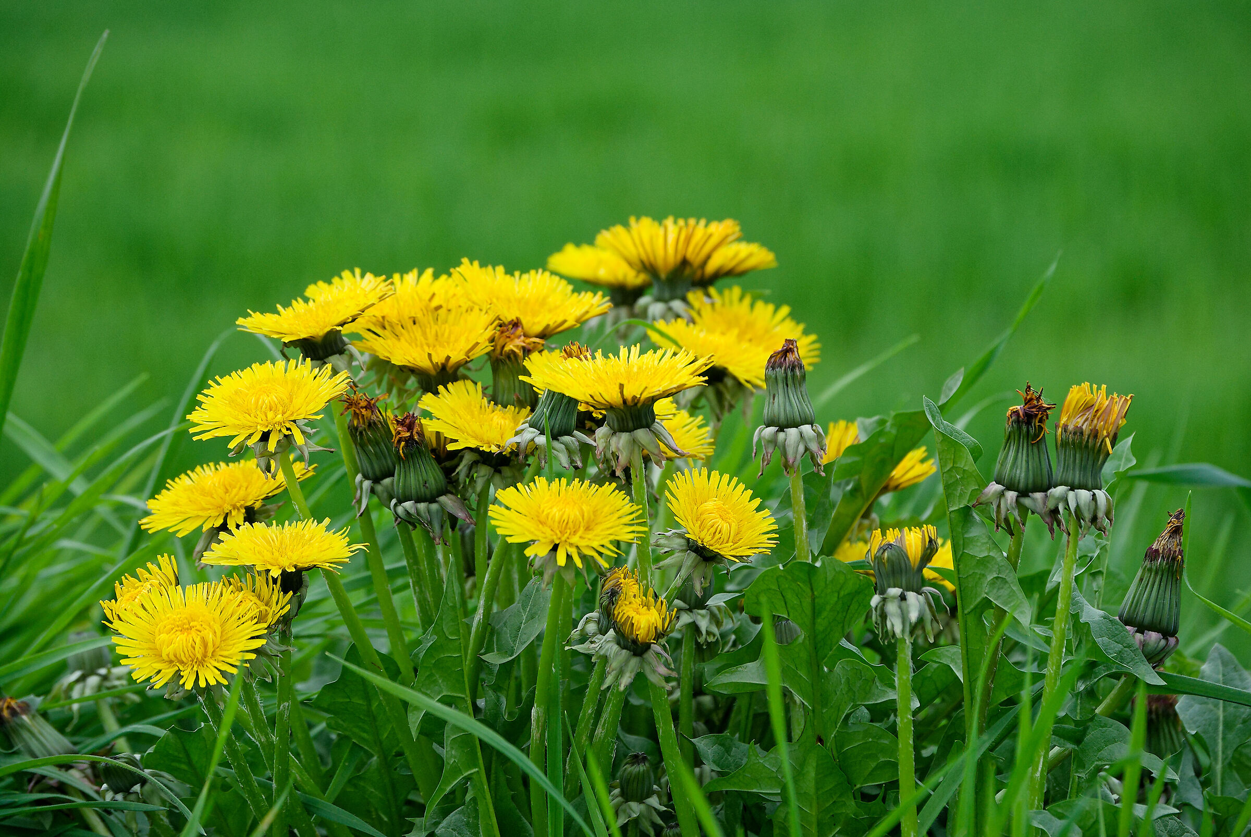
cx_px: 626
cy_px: 418
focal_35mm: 142
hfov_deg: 14.4
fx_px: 4957
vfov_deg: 9.7
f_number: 8
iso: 200
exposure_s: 1/250
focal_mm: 95
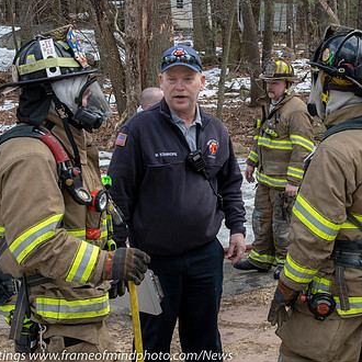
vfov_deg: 24.0
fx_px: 852
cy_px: 149
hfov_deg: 23.6
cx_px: 289
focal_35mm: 72
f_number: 9
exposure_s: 1/400
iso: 1000
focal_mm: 28
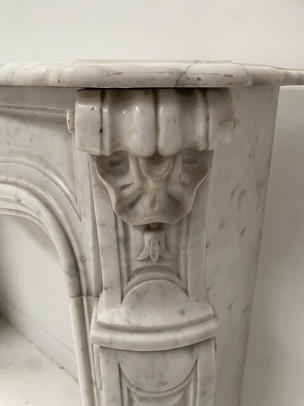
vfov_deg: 67.3
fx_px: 304
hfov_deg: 53.1
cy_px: 203
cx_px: 152
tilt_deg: -22.6
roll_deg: +0.5
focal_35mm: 26
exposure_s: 1/84
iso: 125
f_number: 1.8
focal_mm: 4.25
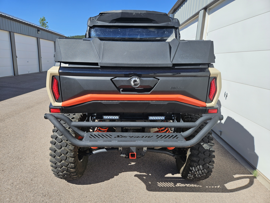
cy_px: 102
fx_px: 179
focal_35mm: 23
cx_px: 135
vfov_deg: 58.9
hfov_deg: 73.9
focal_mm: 5.4
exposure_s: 1/1709
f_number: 1.8
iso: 25
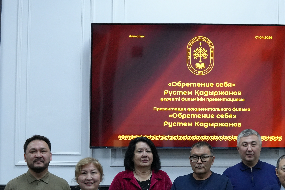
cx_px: 192
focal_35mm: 65
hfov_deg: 30.7
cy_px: 157
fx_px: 515
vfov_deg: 20.6
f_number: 4
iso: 3200
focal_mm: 24
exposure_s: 1/160
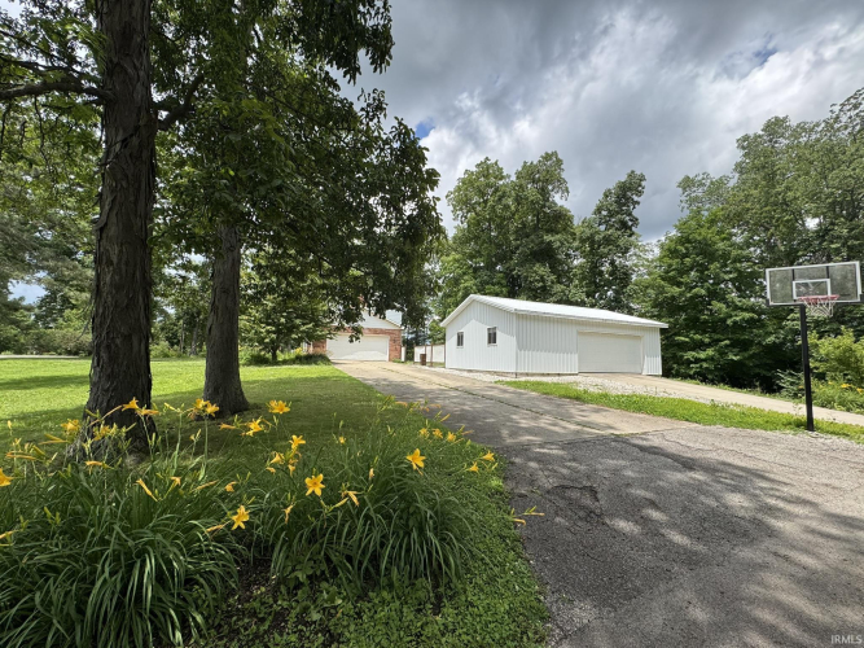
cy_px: 324
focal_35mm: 14
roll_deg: -2.1
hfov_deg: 102.1
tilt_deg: +6.0
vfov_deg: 85.7
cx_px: 432
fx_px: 349
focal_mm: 2.22
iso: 50
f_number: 2.2
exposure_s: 1/1198
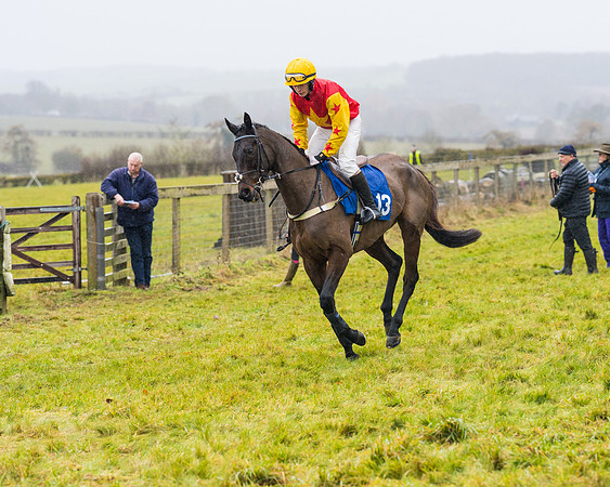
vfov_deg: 9.6
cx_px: 301
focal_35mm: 161
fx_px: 2912
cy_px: 258
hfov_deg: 12.0
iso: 800
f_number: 4
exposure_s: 1/1000
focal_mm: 135
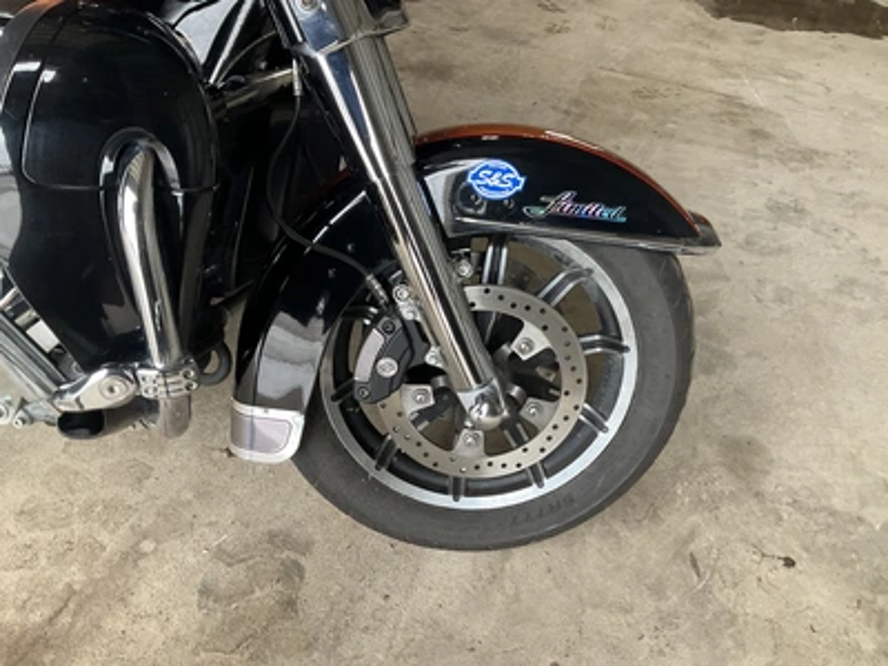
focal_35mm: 29
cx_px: 444
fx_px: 744
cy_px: 333
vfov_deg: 48.2
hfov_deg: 61.7
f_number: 1.8
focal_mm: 3
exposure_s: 1/122
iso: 64
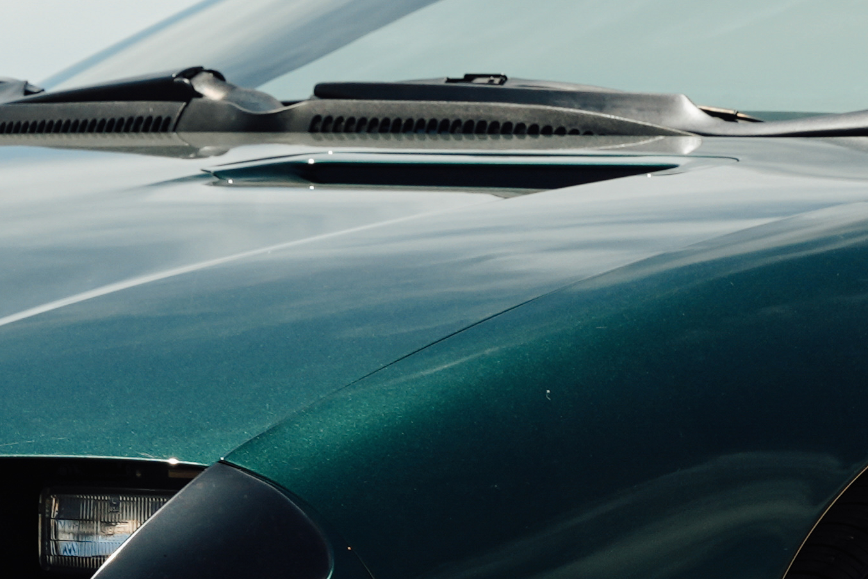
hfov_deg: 8.4
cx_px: 597
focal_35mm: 246
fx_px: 5935
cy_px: 171
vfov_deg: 5.6
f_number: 9.5
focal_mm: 47.6
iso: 100
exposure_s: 1/200
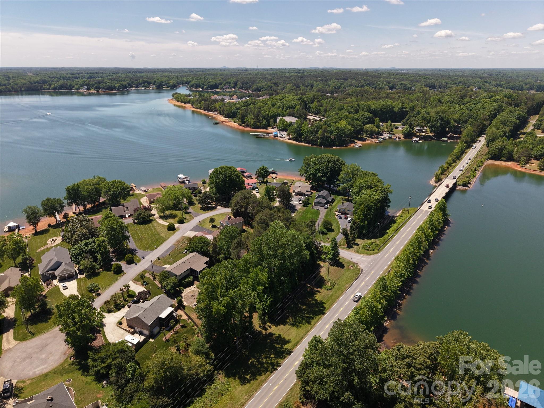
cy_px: 204
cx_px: 272
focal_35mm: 24
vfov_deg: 56.8
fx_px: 377
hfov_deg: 71.6
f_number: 1.8
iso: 140
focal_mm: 8.67
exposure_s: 1/90
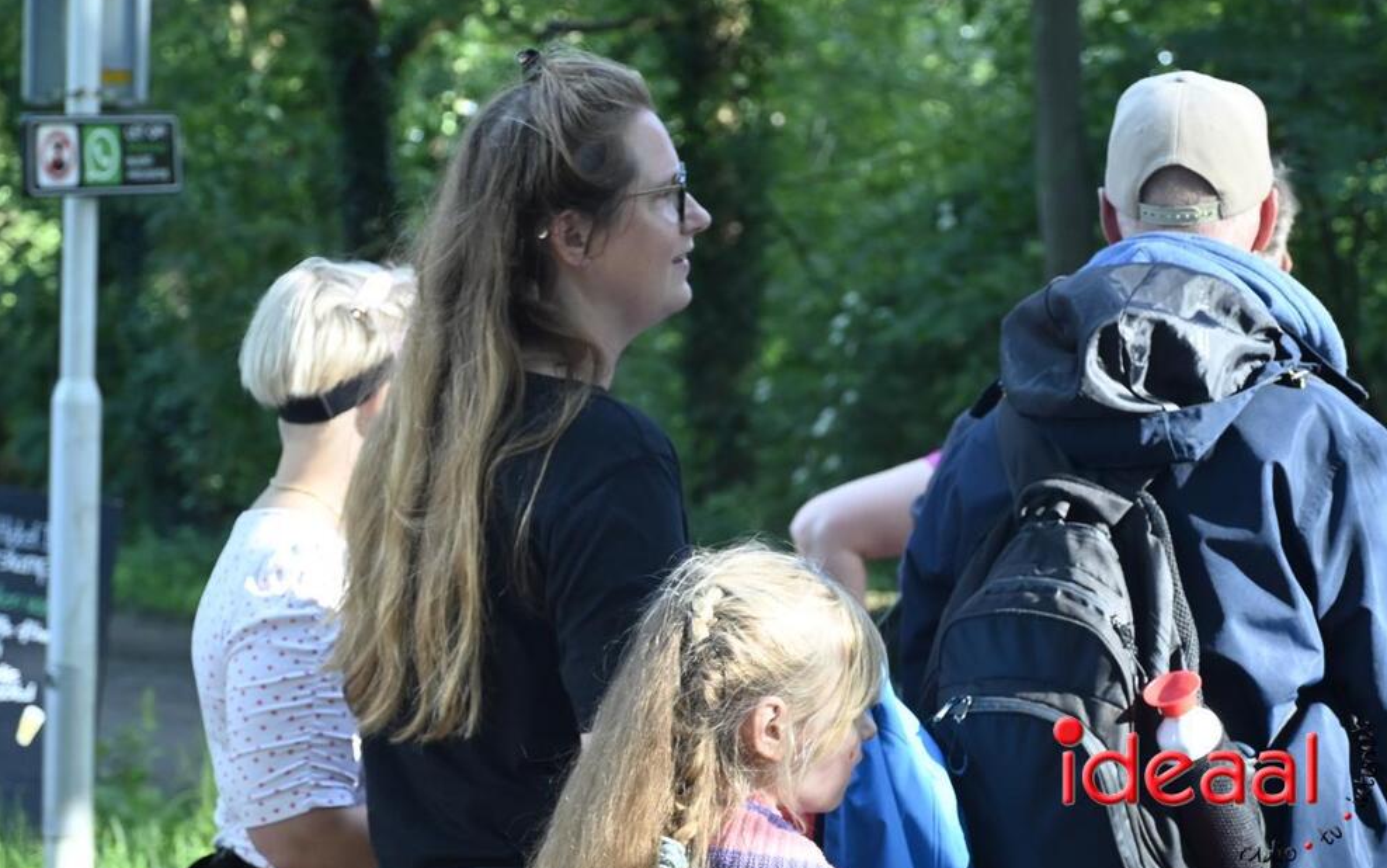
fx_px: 3403
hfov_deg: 23.0
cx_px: 694
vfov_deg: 14.5
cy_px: 409
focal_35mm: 90
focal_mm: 59
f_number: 5
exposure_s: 1/125
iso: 1000
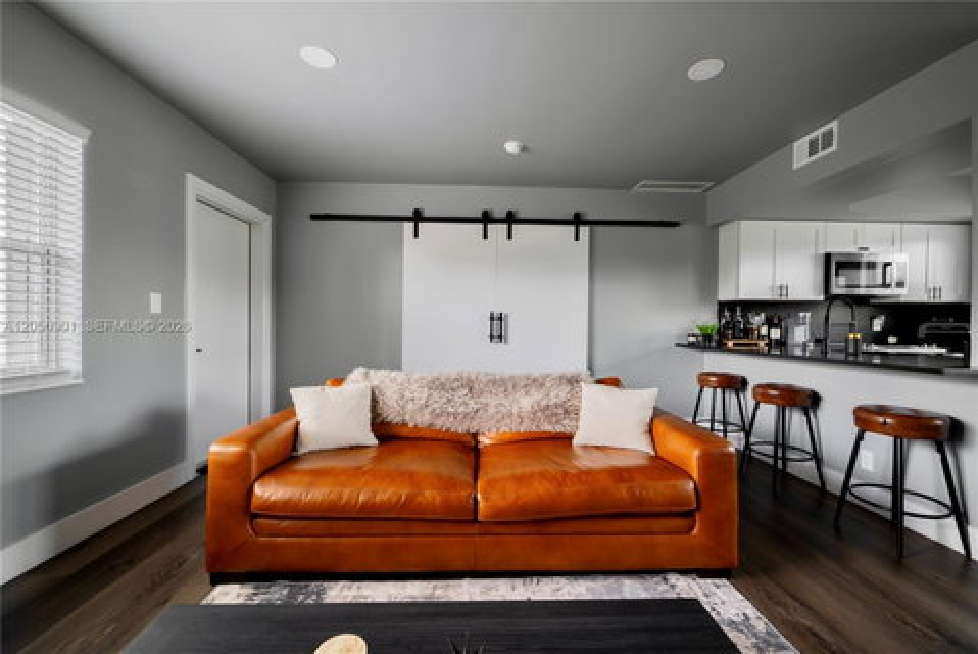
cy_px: 327
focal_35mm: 14
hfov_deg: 104.2
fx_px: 381
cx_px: 489
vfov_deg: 81.3
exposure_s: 1/13
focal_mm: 14
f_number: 10
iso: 80
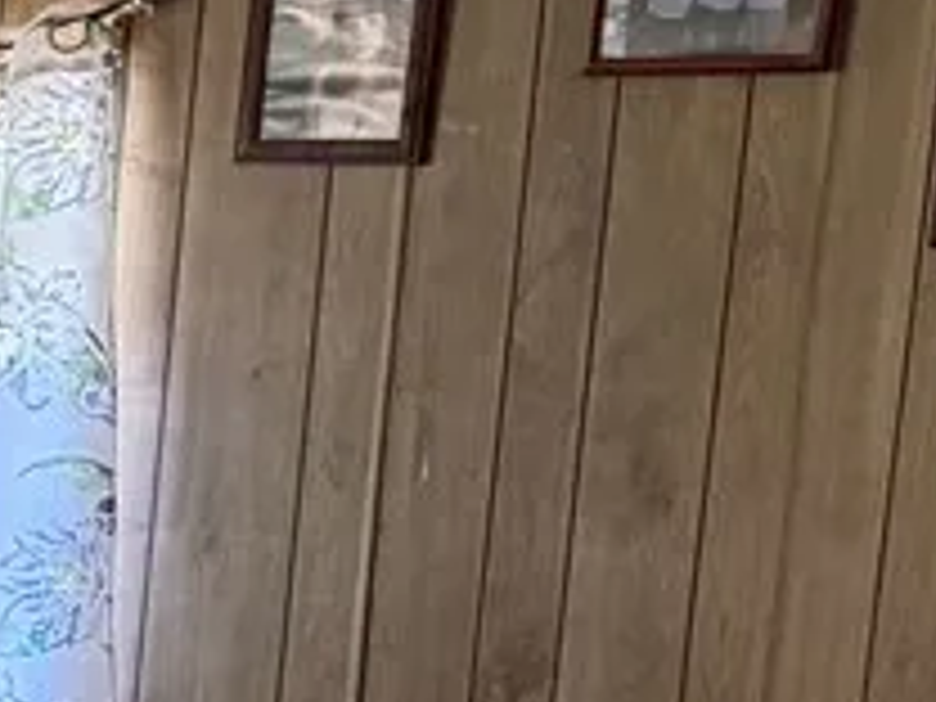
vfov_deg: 12.2
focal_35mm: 118
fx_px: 3191
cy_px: 896
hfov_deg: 13.9
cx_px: -994
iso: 640
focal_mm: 6.76
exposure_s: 1/40
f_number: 1.78
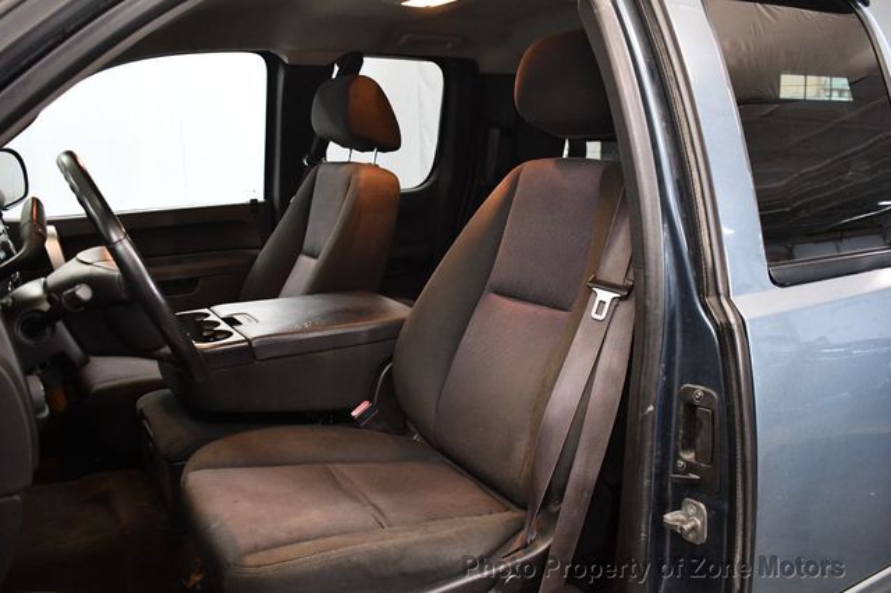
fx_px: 816
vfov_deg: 39.9
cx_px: 446
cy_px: 296
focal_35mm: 33
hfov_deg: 57.2
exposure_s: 1/80
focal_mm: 22
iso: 3200
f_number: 3.8
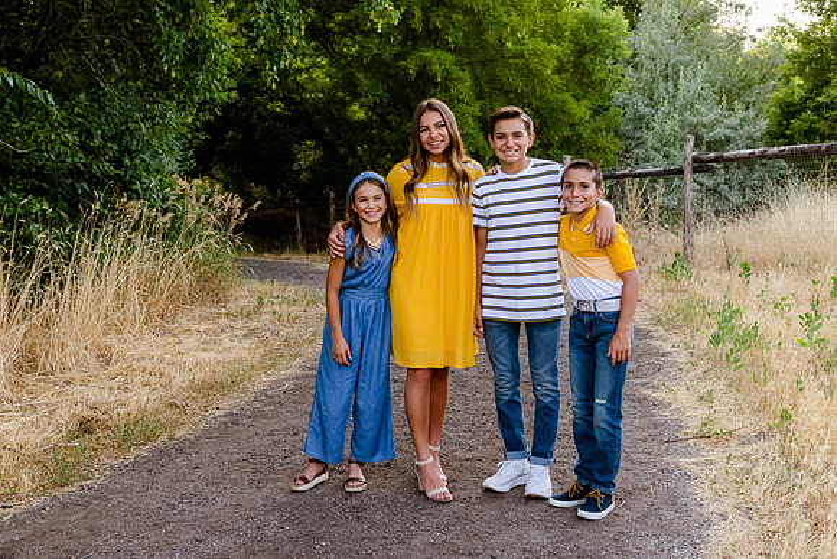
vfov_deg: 28.9
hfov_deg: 42.0
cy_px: 256
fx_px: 1085
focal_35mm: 47
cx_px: 338
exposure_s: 1/160
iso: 1000
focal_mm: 38
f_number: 6.3
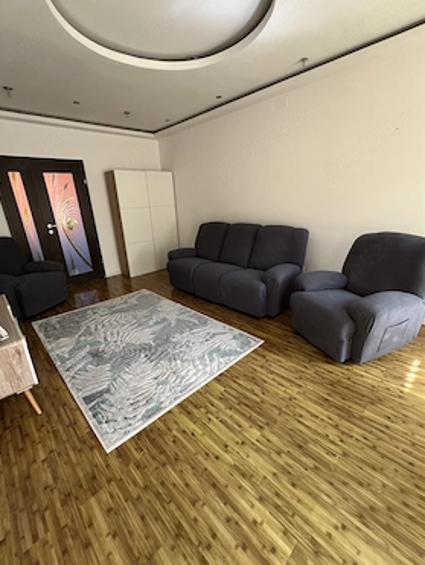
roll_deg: +2.8
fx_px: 229
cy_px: 283
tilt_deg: -19.3
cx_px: 212
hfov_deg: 85.8
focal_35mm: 14
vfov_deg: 102.0
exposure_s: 1/99
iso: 250
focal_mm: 1.57
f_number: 1.8
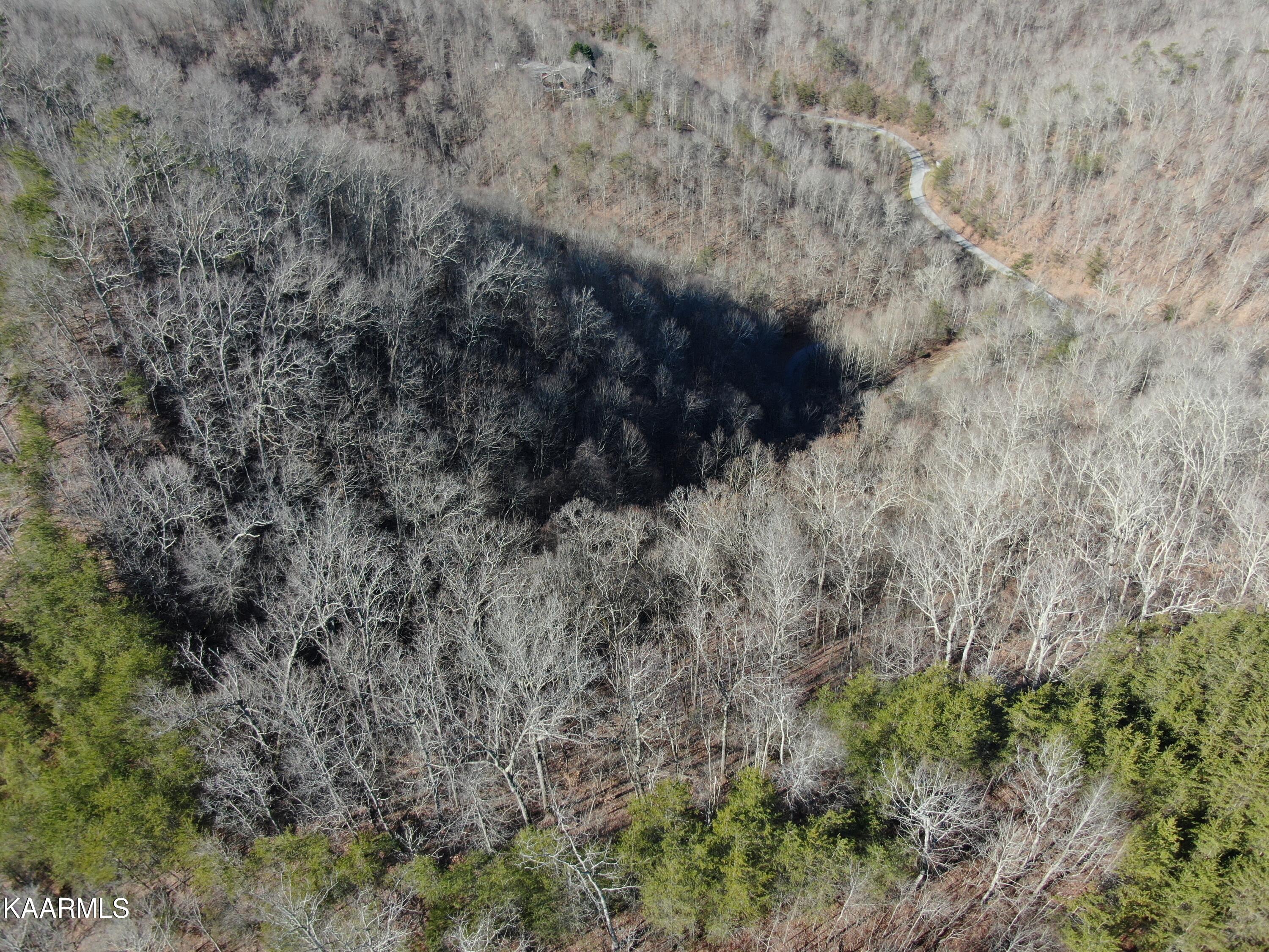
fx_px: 880
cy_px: 476
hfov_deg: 71.6
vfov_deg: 56.8
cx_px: 634
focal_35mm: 24
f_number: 2.8
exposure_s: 1/640
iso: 100
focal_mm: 4.39
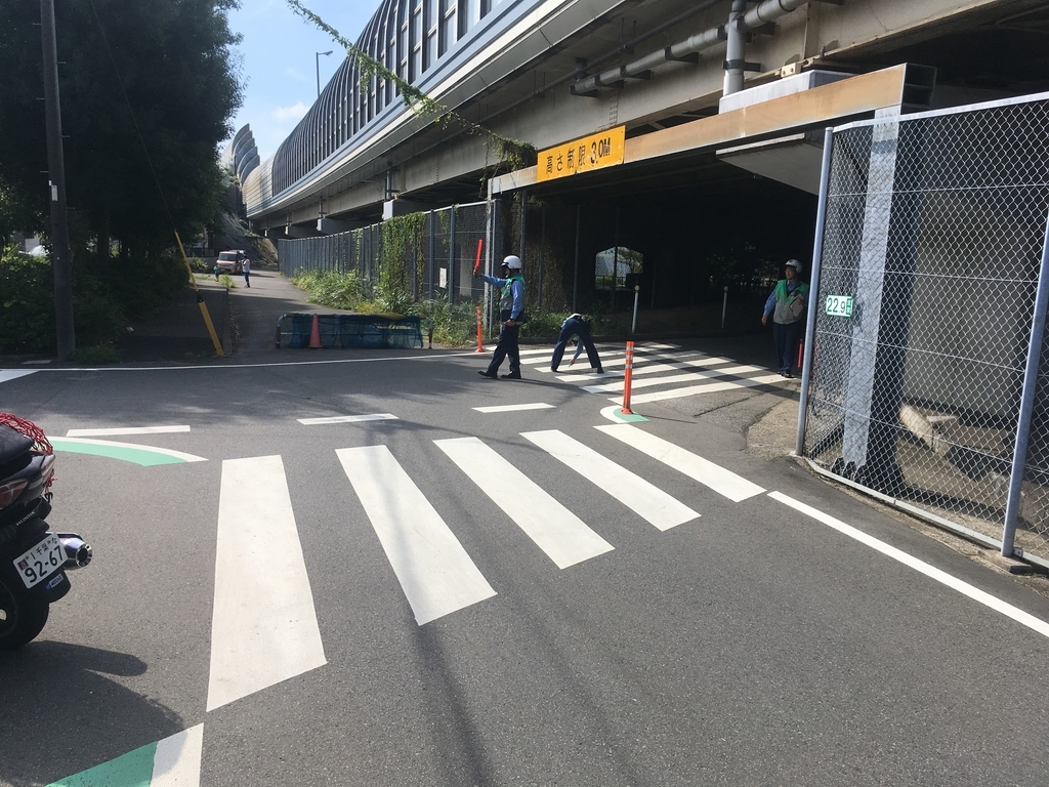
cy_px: 394
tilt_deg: -8.3
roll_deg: -2.6
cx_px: 524
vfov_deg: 48.2
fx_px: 879
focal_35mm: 29
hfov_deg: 61.7
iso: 25
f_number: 2.2
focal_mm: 4.15
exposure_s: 1/1479
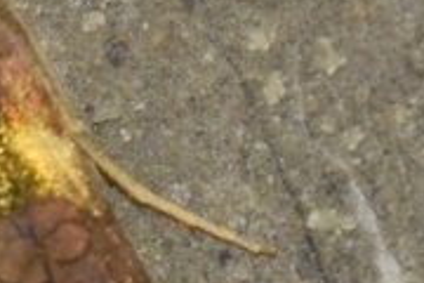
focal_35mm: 1120
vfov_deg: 1.2
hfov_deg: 1.8
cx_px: -244
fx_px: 13190
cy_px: 288
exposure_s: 1/60
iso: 320
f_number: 7.1
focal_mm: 140
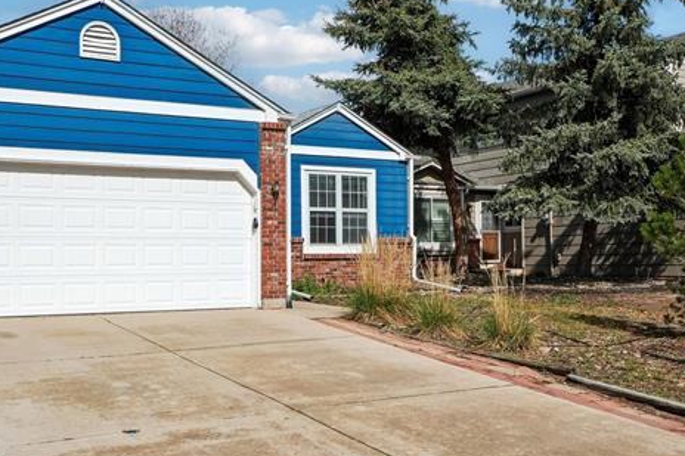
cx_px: 278
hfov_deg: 47.9
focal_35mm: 40
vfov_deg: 33.1
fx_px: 767
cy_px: 224
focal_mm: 19.5
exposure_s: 1/2000
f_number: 10
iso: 640
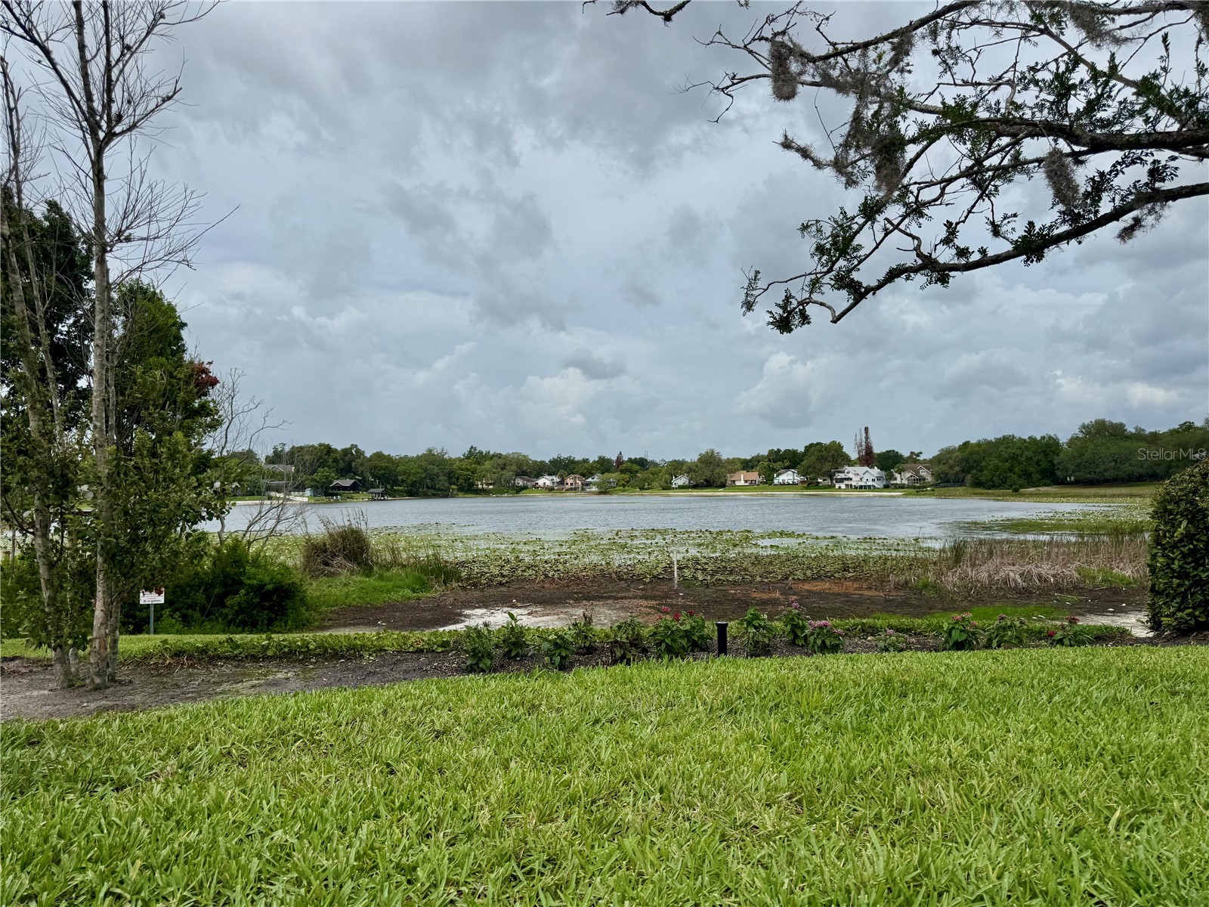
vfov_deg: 56.8
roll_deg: +1.1
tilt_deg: +5.7
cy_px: 454
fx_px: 838
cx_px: 604
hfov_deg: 71.6
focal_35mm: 24
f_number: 1.78
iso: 80
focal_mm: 6.76
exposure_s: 1/10417
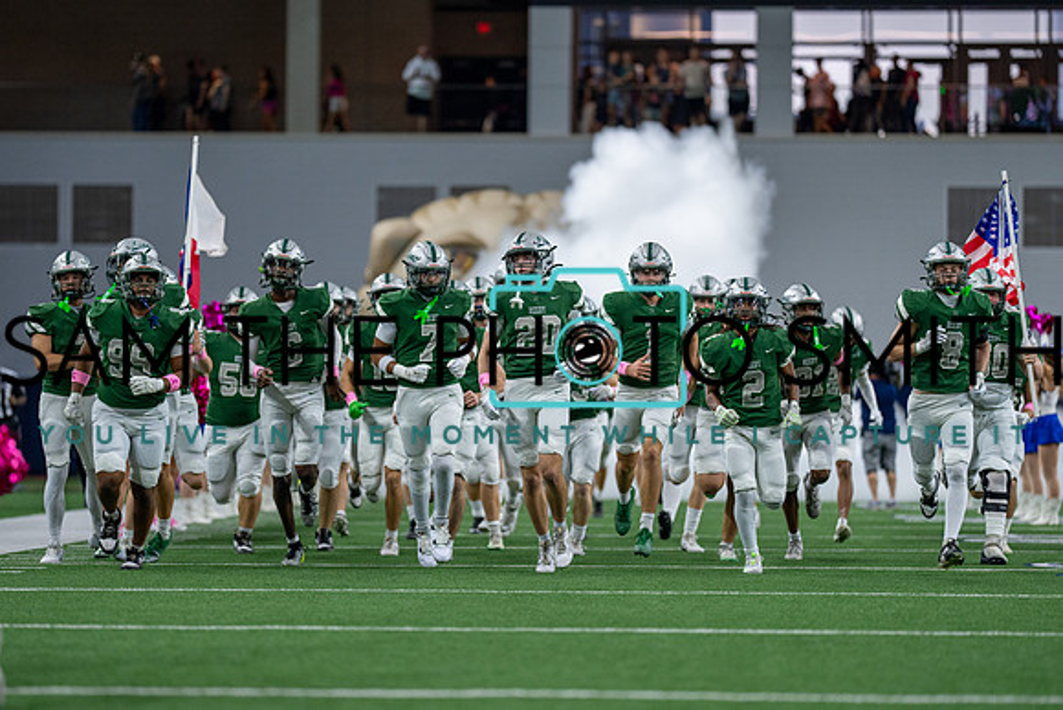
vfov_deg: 8.5
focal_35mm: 161
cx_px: 481
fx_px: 4752
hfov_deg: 12.8
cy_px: 390
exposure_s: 1/1250
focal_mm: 135
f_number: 1.8
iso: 1250
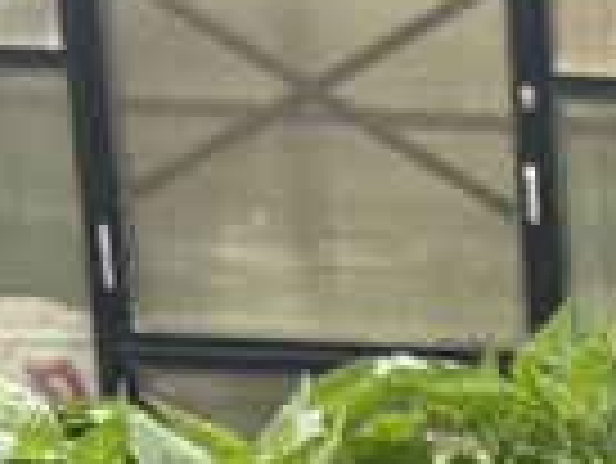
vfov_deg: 7.0
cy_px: 1595
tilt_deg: -25.7
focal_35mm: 179
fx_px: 3188
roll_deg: +0.8
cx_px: 1434
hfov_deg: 9.8
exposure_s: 1/1106
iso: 100
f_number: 1.78
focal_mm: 6.76
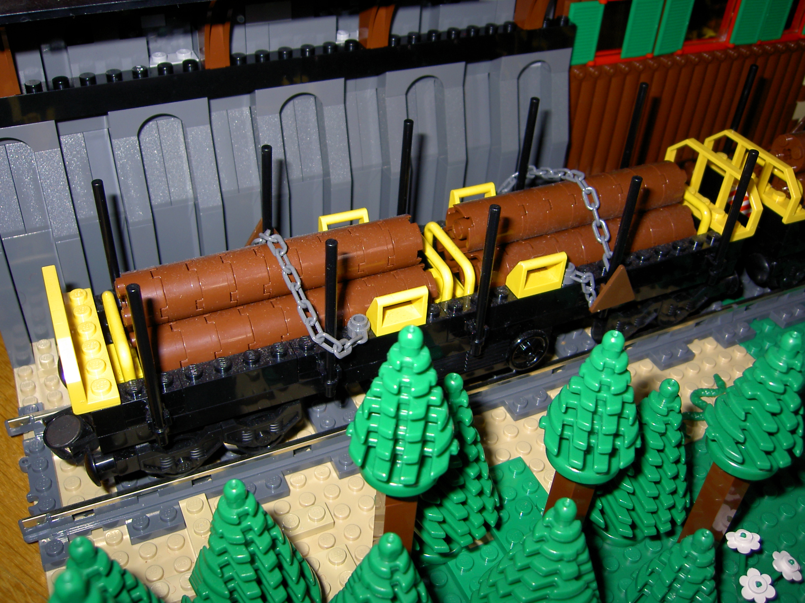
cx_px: 402
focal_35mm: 34
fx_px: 791
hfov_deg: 54.0
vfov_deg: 41.8
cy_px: 302
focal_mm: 5.6
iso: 50
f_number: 2.8
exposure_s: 1/60
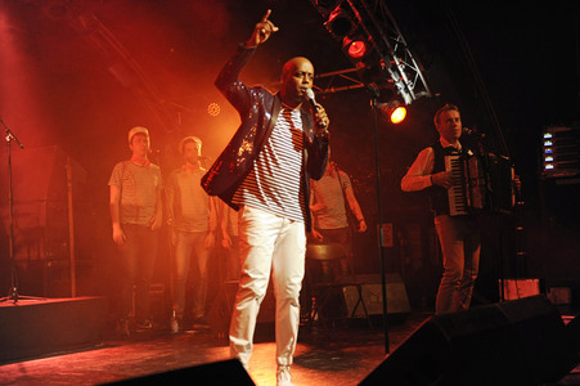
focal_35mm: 58
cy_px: 193
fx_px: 934
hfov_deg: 34.5
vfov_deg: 23.3
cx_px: 290
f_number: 2.8
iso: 4000
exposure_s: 1/160
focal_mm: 58
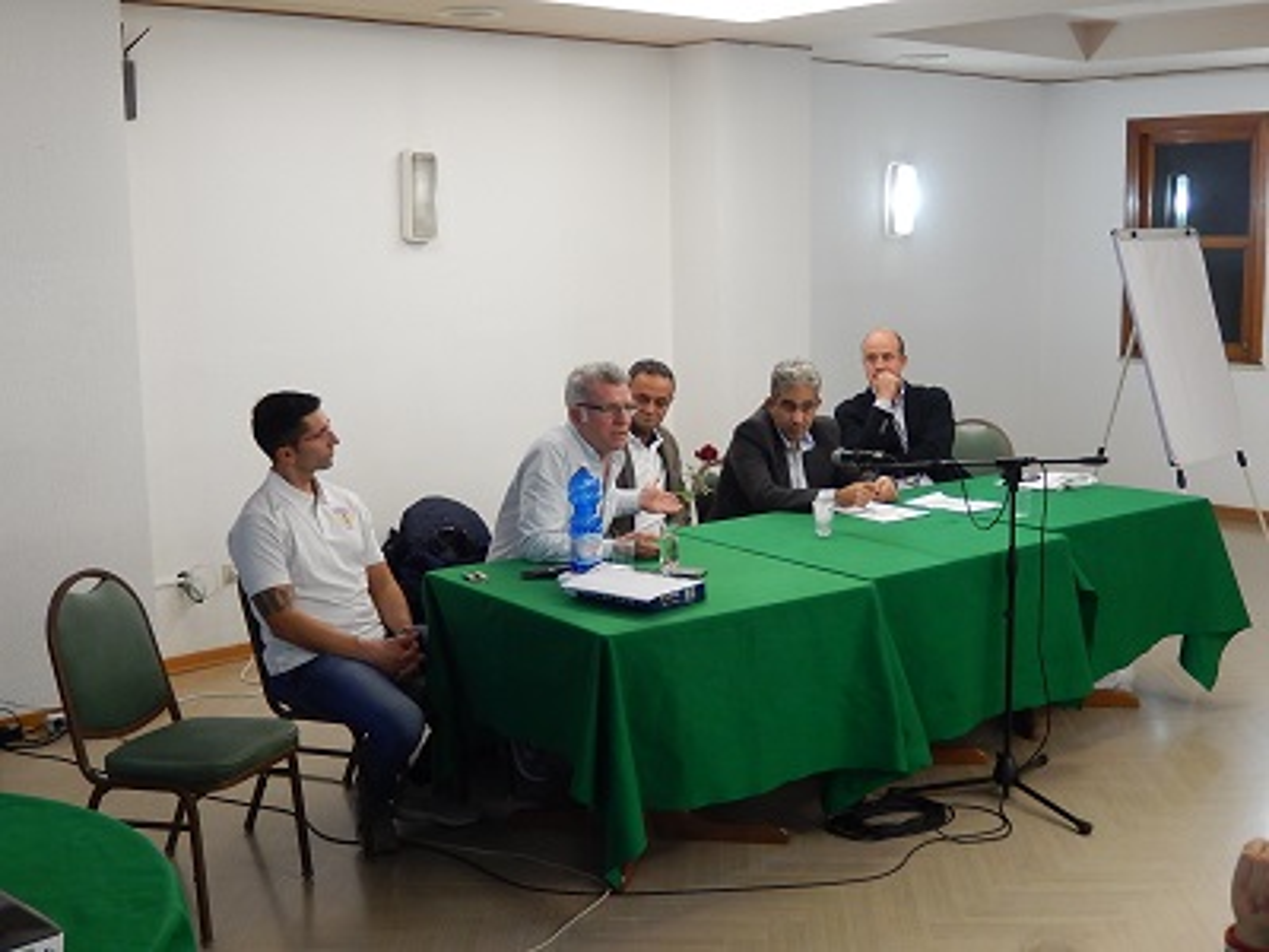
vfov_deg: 32.2
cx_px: 634
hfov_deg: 42.1
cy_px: 476
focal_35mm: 45
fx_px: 1650
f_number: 4.3
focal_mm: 8.1
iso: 400
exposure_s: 1/15
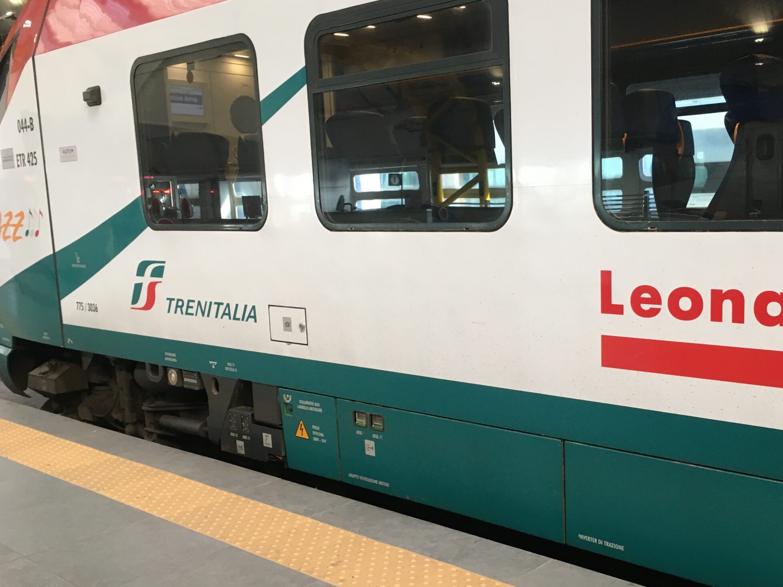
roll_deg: +0.2
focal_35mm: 38
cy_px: 341
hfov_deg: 48.5
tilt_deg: -9.8
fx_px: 859
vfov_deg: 37.6
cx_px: 490
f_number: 2.2
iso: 50
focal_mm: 4.15
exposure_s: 1/33
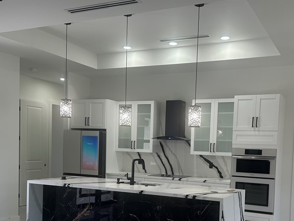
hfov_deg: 44.7
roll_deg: -2.2
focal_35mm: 42
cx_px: 169
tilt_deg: -4.1
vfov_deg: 33.7
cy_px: 163
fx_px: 357
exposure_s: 1/120
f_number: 1.78
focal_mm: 6.86
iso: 100
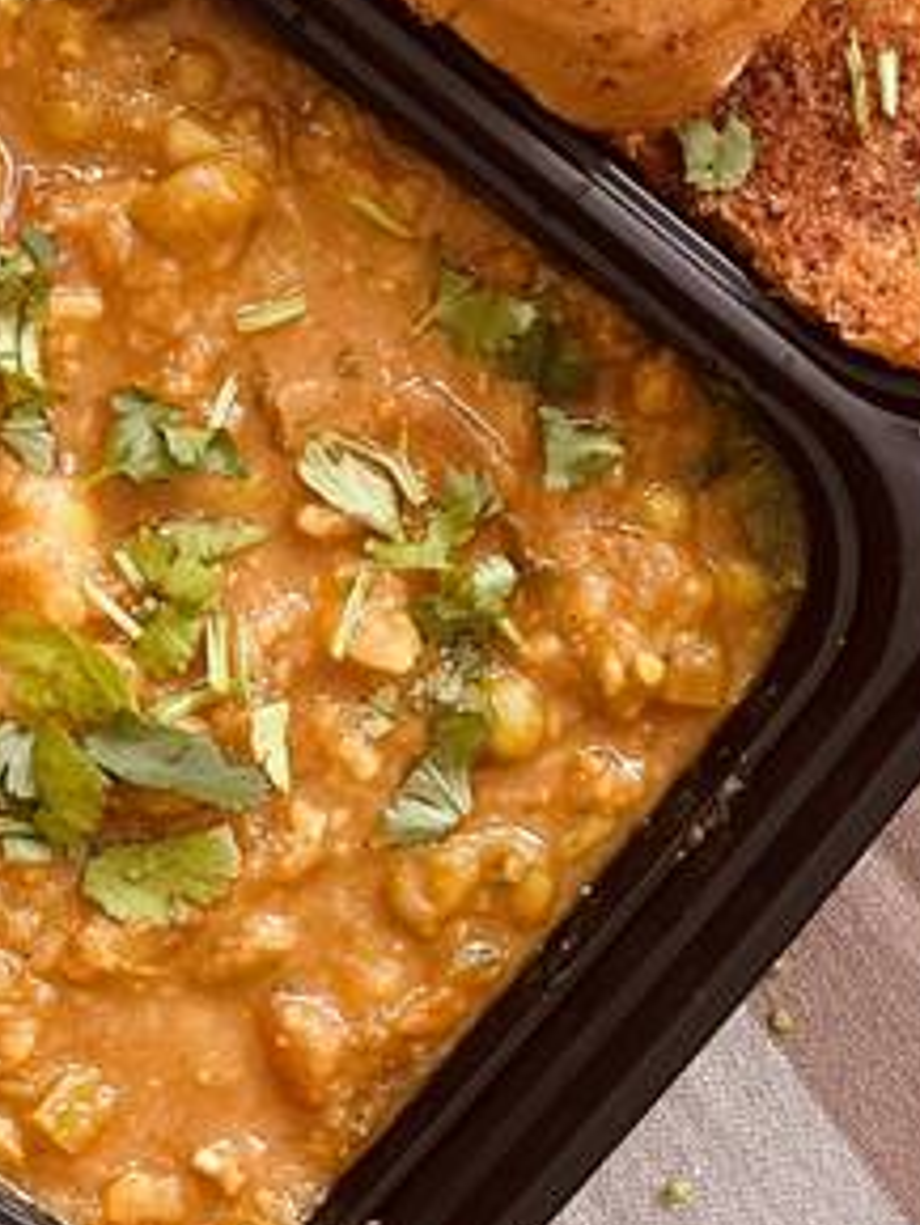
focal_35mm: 195
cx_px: 589
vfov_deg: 10.1
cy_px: 807
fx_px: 6905
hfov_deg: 7.6
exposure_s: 1/121
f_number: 2.8
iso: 160
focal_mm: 9
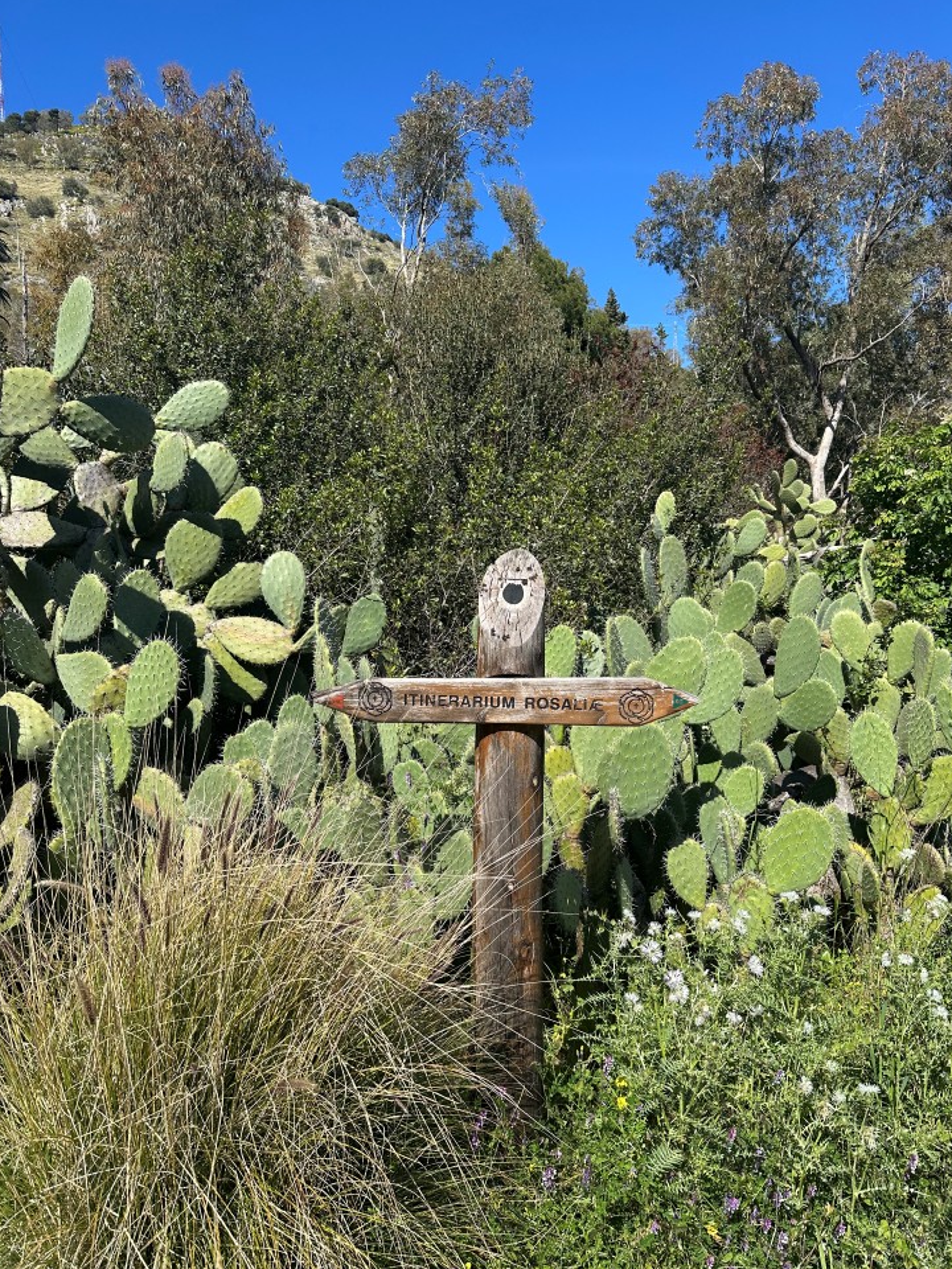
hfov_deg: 54.9
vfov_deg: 69.4
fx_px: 917
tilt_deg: +0.9
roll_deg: +2.1
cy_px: 632
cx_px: 495
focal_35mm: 25
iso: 80
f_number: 1.78
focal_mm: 6.86
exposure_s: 1/3717
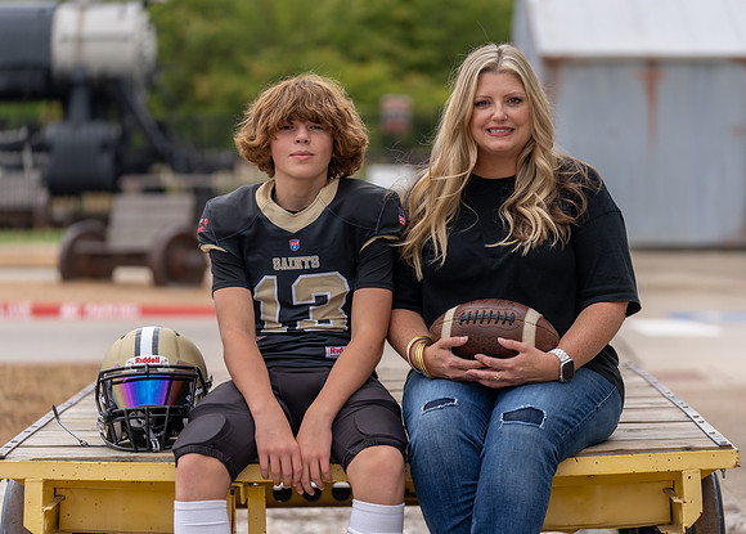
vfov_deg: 13.0
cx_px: 403
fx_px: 2349
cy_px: 266
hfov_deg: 18.0
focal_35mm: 111
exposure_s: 1/320
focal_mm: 103
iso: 160
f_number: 2.8
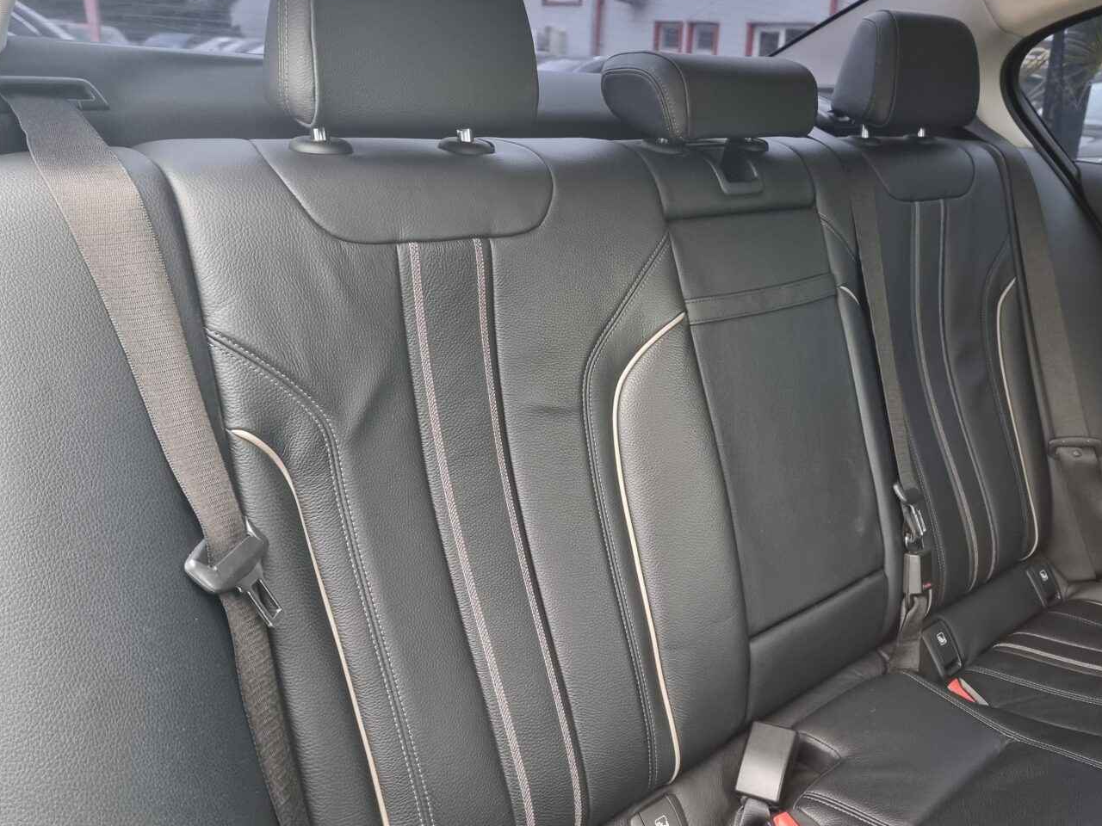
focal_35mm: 30
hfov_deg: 59.5
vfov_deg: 46.8
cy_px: 392
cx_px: 655
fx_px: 955
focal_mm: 6.7
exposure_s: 1/40
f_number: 1.8
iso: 500
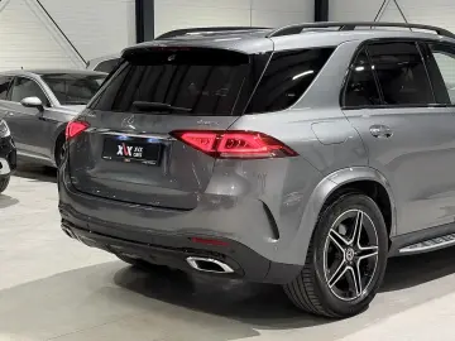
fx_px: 631
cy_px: 170
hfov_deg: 39.7
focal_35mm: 48
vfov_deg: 30.3
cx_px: 228
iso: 320
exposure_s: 1/100
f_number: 1.78
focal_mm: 6.76
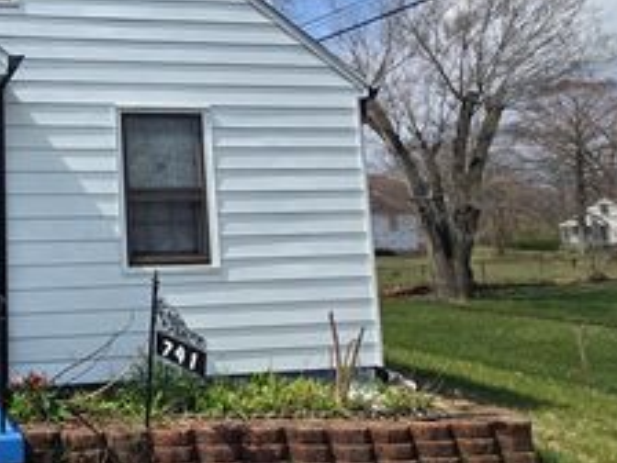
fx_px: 517
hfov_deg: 48.0
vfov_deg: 47.8
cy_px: 175
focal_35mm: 29
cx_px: -30
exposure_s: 1/3229
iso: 50
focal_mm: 2.2
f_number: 2.2
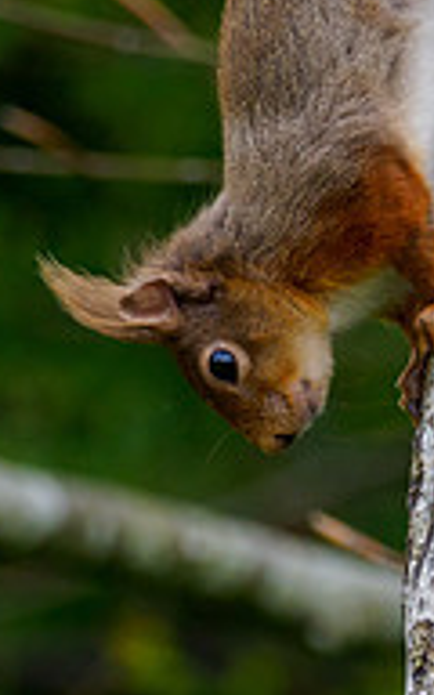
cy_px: 4
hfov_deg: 0.7
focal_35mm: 1989
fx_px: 37641
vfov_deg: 1.1
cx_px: 491
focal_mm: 300
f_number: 4.5
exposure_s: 1/640
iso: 640
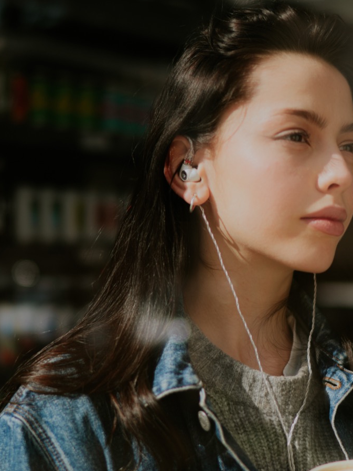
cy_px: 247
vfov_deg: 26.0
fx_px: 1020
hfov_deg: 19.6
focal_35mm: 75
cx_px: 228
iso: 100
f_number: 1.4
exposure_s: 1/8000
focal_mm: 35
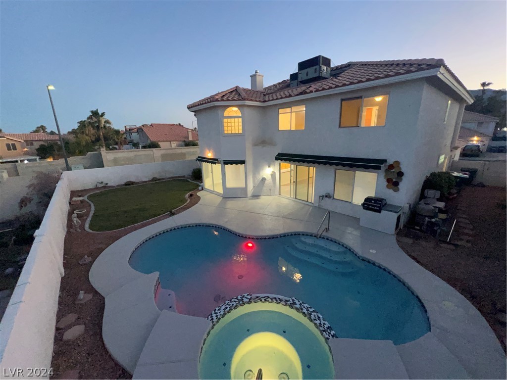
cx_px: 254
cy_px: 190
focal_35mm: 13
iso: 640
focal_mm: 1.57
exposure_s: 1/60
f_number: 1.8
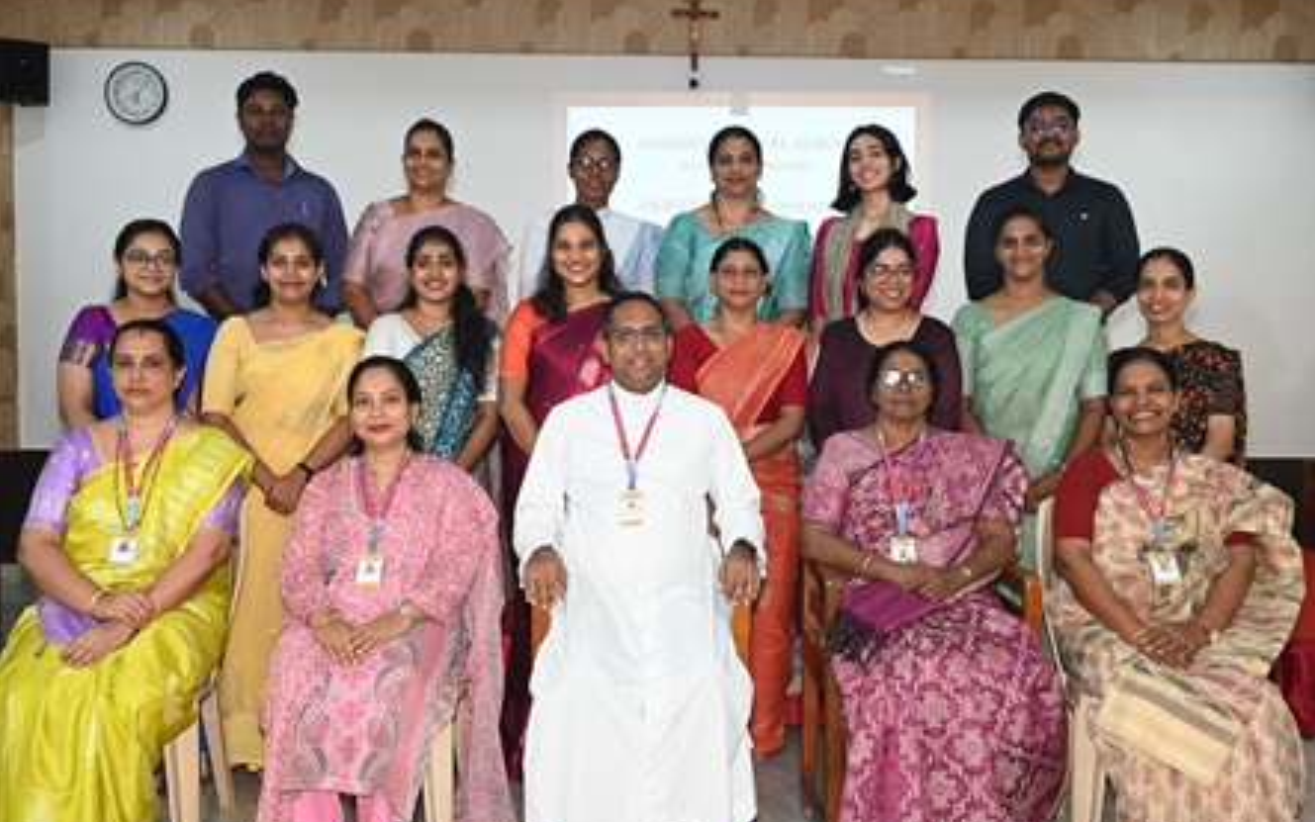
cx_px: 662
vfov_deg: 35.8
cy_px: 407
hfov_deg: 54.6
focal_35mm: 36
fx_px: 1273
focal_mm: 34.5
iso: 1000
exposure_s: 1/60
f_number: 7.1
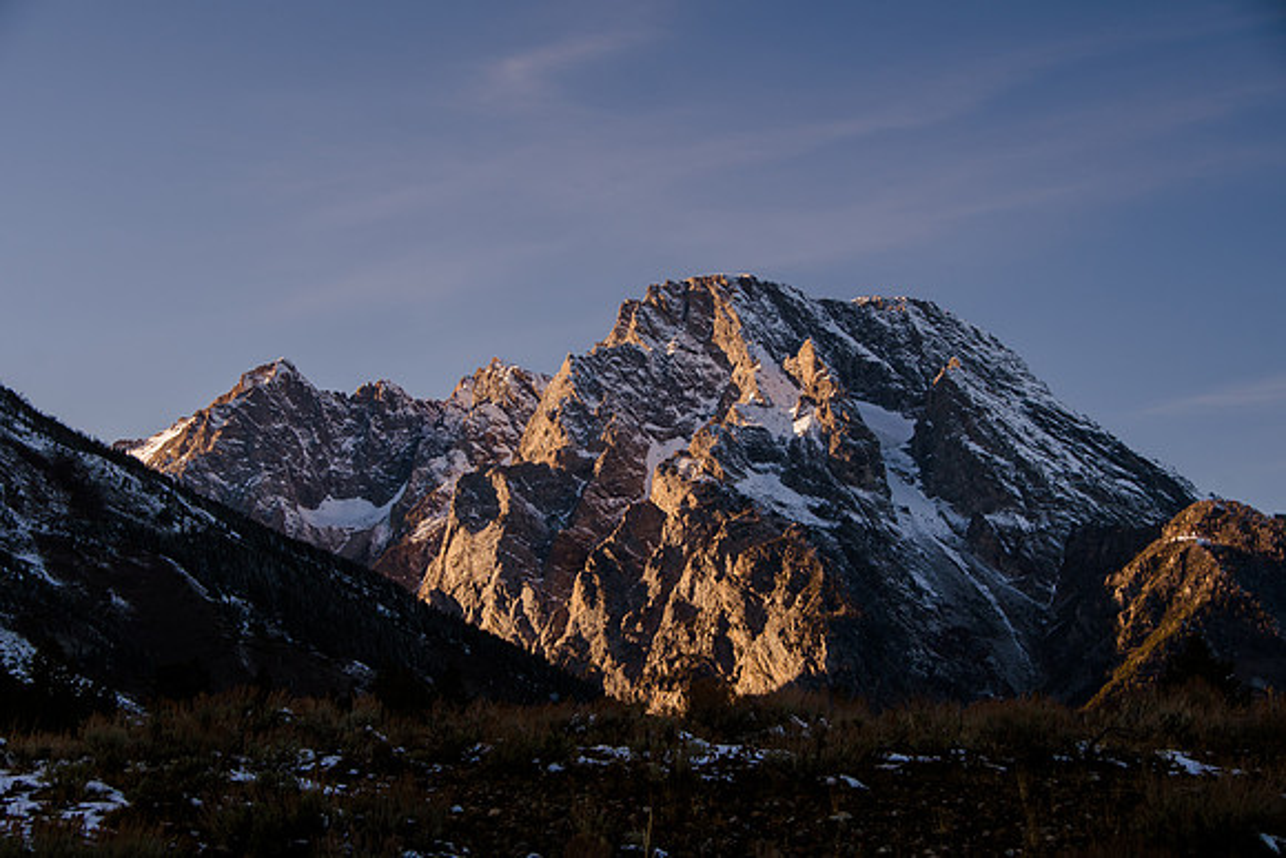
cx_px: 643
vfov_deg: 17.5
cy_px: 429
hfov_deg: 26.0
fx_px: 2787
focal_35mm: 78
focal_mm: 52
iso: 200
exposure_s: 1/125
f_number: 8
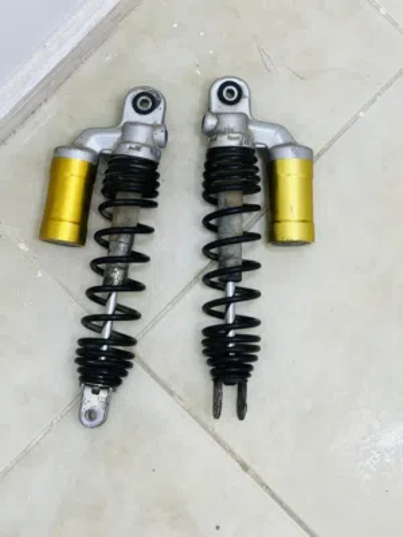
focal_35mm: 77
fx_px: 1195
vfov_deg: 25.3
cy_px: 268
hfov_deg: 19.1
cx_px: 202
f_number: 2.8
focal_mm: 9
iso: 160
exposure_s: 1/40
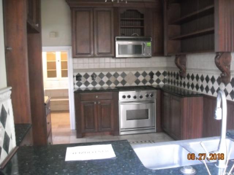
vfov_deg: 40.7
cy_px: 88
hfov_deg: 52.6
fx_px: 237
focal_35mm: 35
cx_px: 117
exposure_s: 1/26
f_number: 2.8
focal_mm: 5.7
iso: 800
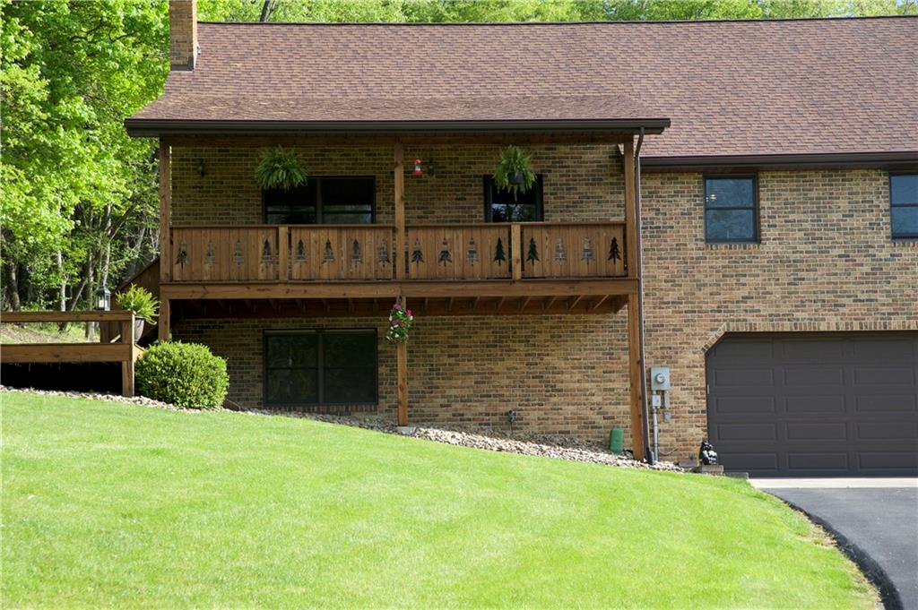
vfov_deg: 19.4
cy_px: 305
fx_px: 1784
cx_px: 459
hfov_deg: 28.9
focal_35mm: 70
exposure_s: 1/200
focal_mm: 70
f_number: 9
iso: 400
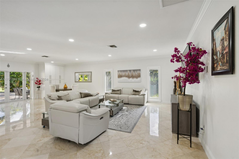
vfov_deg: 73.7
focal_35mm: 16
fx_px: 106
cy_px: 80
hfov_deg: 96.7
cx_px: 120
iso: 125
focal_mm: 16
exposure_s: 1/15
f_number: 8
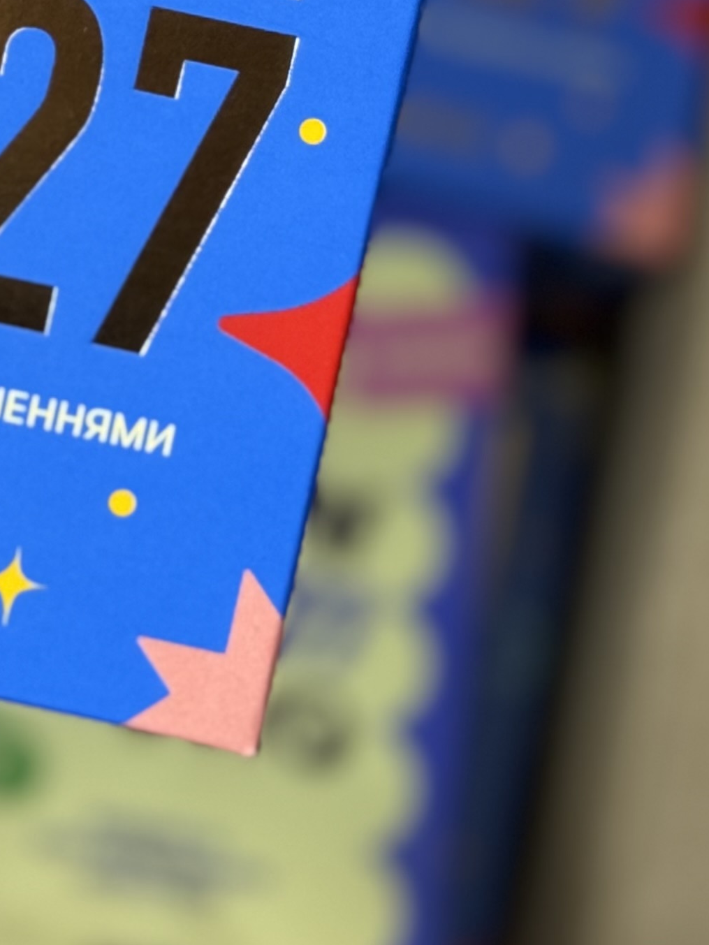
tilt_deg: -71.2
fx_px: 3905
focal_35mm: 143
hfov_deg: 10.2
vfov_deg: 13.6
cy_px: -60
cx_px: -89
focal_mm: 6.76
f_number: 1.78
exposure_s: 1/121
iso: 80
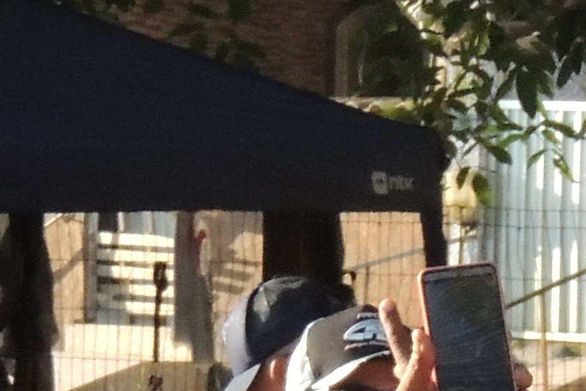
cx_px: 511
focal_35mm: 392
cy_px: 507
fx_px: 6382
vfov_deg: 3.5
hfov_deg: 5.3
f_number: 3.9
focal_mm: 12.4
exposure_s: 1/1000
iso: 720
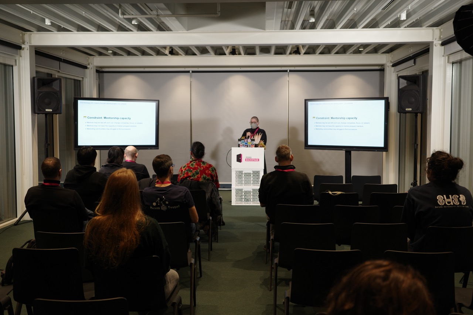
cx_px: 236
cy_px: 158
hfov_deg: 48.5
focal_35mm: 40
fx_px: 525
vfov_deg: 33.4
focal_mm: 26
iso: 320
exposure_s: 1/40
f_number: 2.8
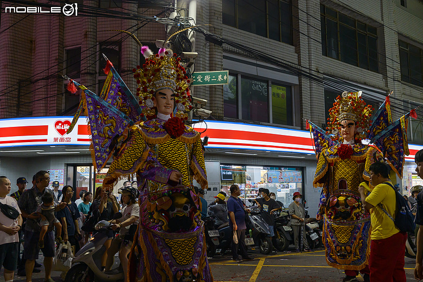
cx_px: 212
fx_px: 411
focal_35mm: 35
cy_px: 141
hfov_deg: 54.4
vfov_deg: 37.9
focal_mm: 35
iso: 1600
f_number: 5.6
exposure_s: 1/125
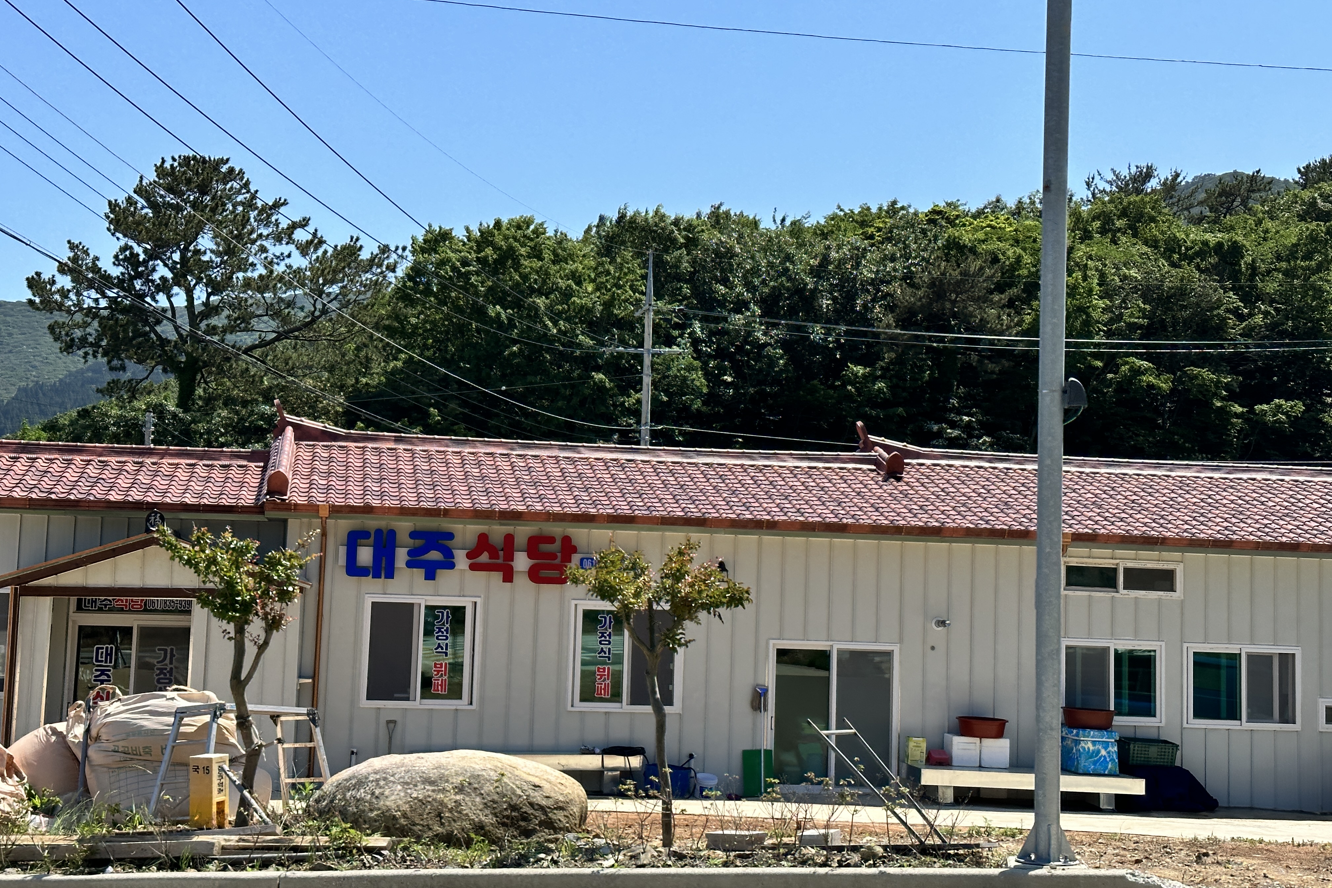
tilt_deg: +7.6
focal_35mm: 50
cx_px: 667
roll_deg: +0.8
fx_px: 1850
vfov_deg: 27.0
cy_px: 456
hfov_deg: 39.6
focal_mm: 6.86
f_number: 1.78
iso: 64
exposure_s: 1/3597
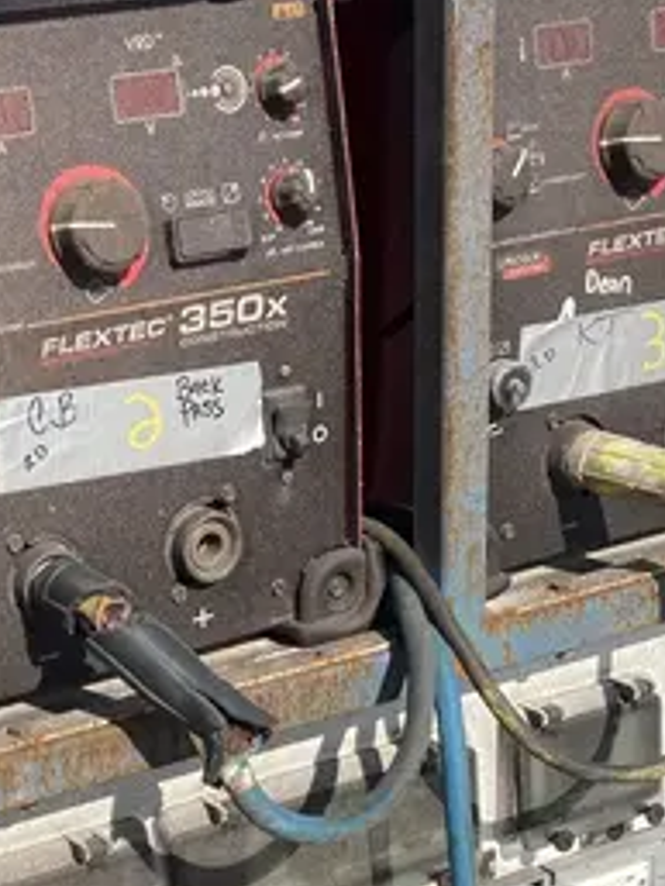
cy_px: 867
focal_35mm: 80
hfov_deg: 18.0
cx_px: -10
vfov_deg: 23.5
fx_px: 2047
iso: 20
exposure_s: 1/1567
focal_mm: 3.99
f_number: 1.8
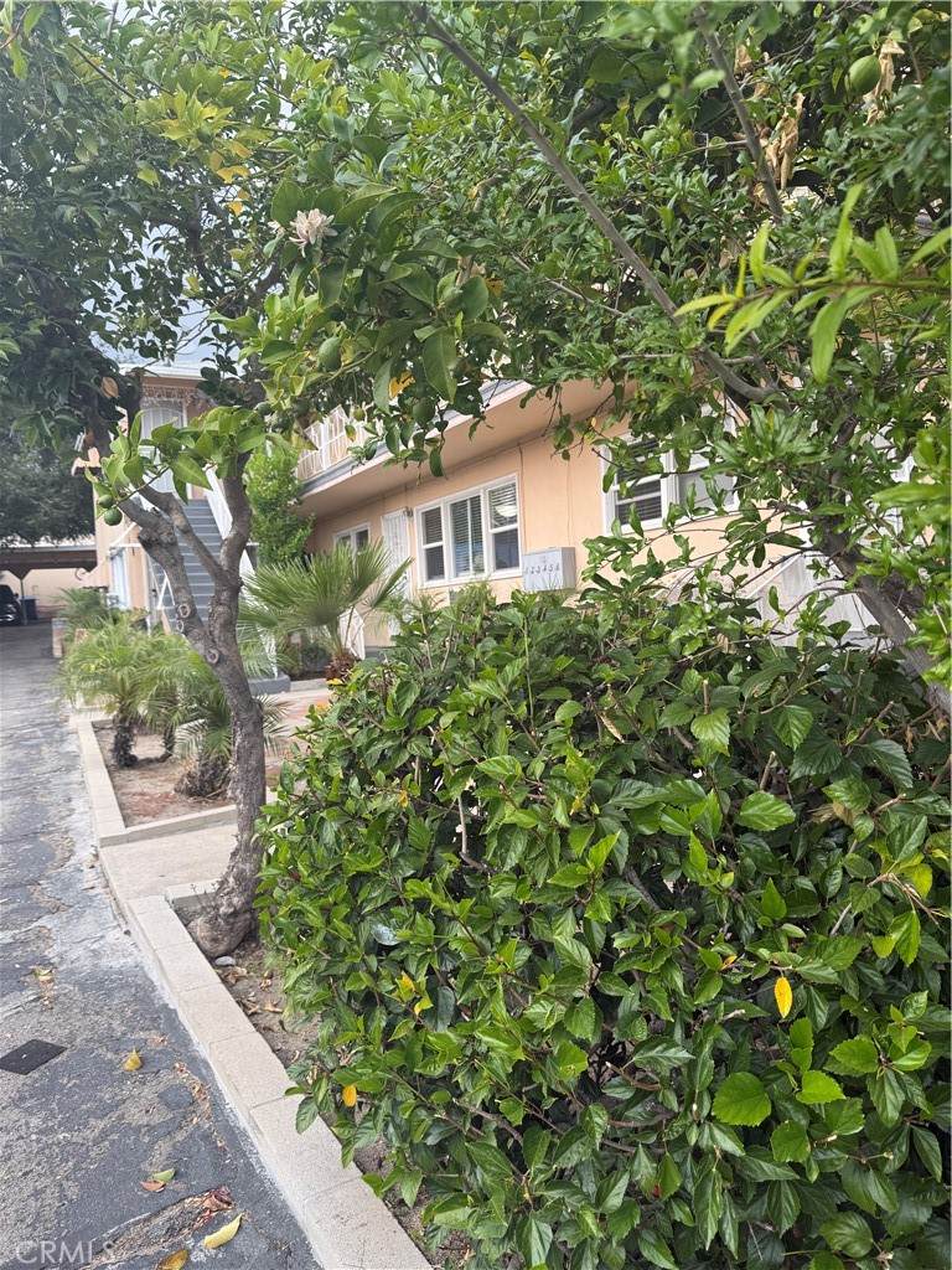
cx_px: 476
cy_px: 635
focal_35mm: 24
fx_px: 880
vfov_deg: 71.6
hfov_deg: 56.8
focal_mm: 6.76
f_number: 1.78
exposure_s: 1/135
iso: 50
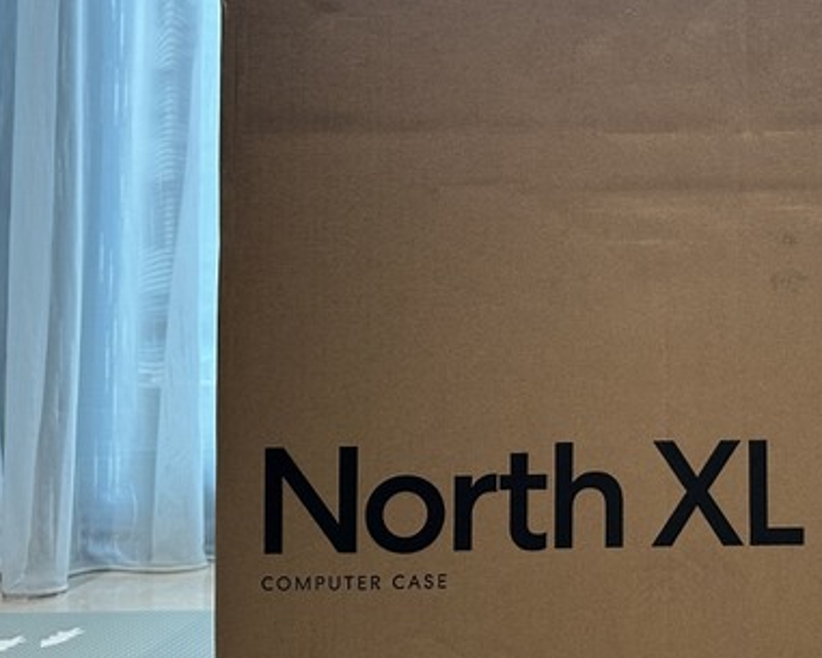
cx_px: 721
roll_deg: +0.1
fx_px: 1168
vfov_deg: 31.3
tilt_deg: +1.7
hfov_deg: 36.6
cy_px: 251
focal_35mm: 48
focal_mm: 6.86
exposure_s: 1/83
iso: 250
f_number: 1.78
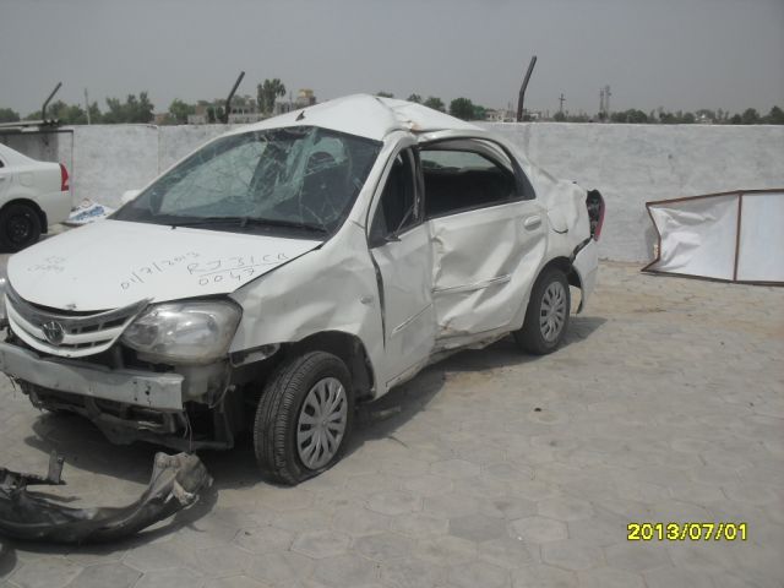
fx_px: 861
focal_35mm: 38
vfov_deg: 37.7
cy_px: 294
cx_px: 392
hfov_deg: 49.0
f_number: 8.3
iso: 80
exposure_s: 1/500
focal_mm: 6.3
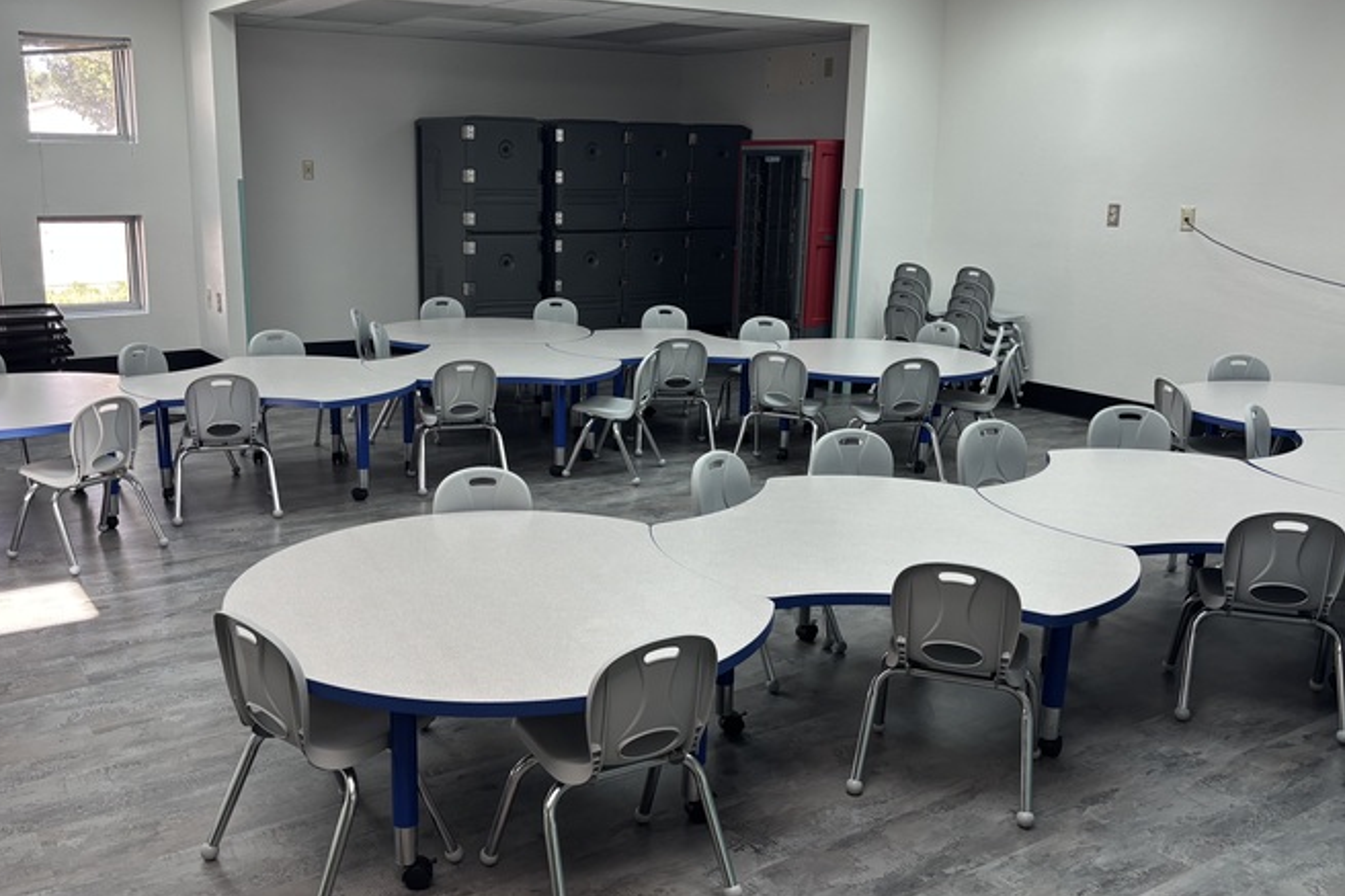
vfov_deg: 39.9
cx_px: 590
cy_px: 437
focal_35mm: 33
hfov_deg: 57.1
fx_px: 1233
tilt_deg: -12.8
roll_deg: -0.8
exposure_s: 1/60
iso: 80
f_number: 1.6
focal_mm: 5.96
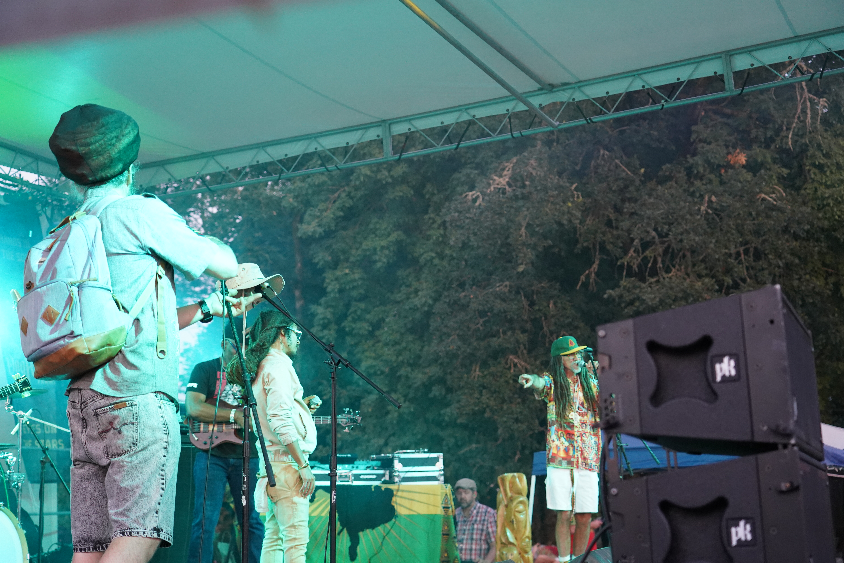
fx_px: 1336
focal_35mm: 57
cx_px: 422
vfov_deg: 23.8
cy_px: 282
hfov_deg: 35.1
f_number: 4
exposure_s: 1/160
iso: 4000
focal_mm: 57
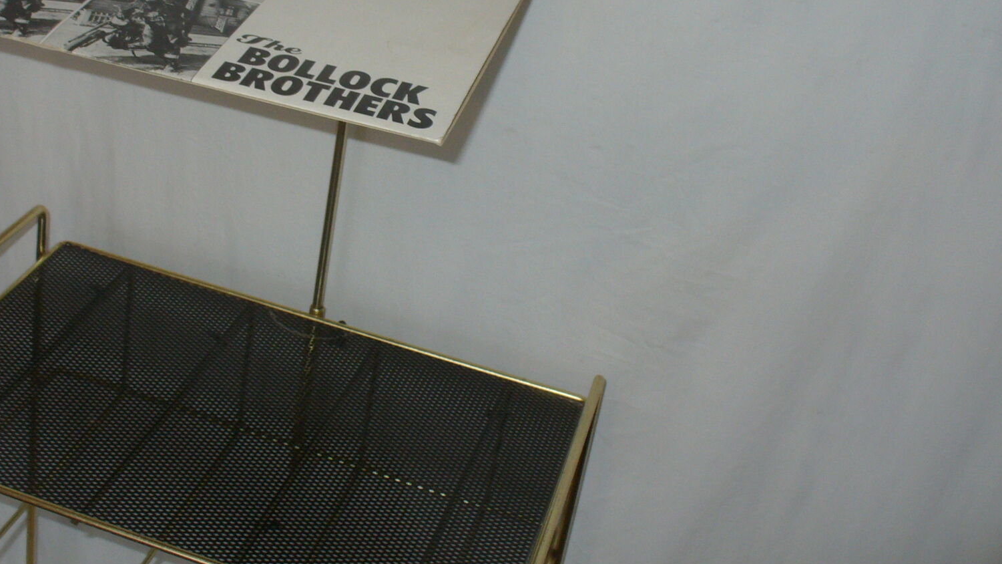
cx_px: 411
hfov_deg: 37.7
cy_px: 58
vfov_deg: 21.4
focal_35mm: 55
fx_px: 1461
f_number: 2.8
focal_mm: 6.1
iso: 100
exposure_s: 1/25
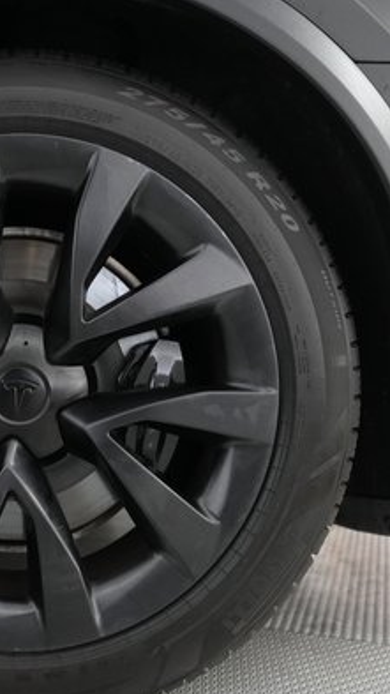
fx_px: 846
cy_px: 373
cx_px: 11
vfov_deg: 44.6
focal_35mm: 46
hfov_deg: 24.9
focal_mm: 27
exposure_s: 1/125
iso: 3200
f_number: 2.8
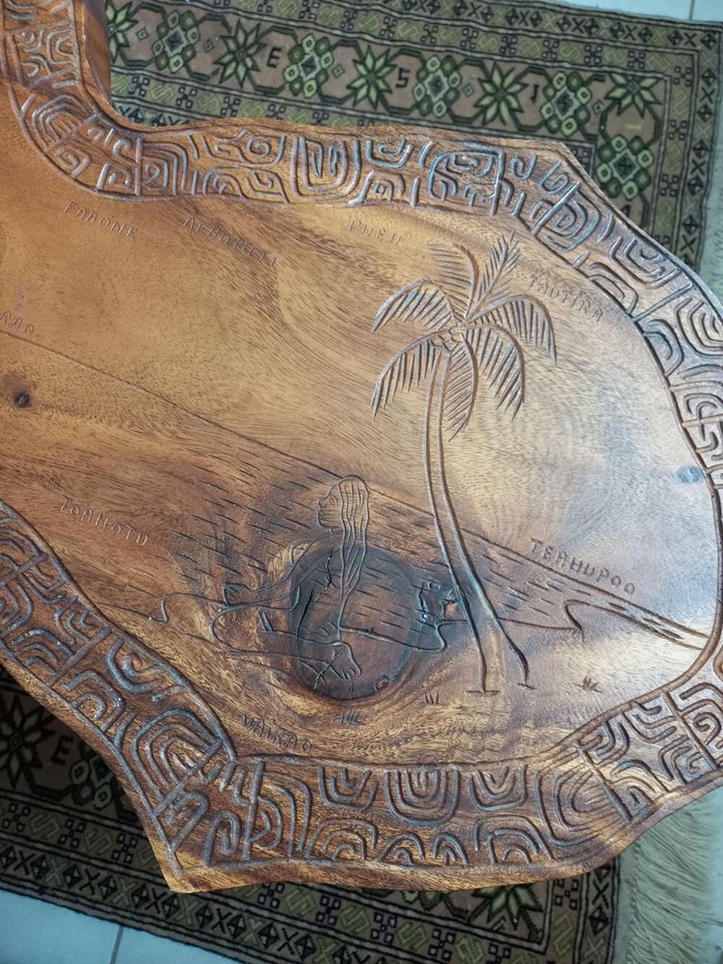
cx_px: 362
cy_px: 482
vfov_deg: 69.4
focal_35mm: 25
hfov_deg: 54.9
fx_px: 696
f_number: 1.8
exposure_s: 1/33.3
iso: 400
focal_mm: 4.65
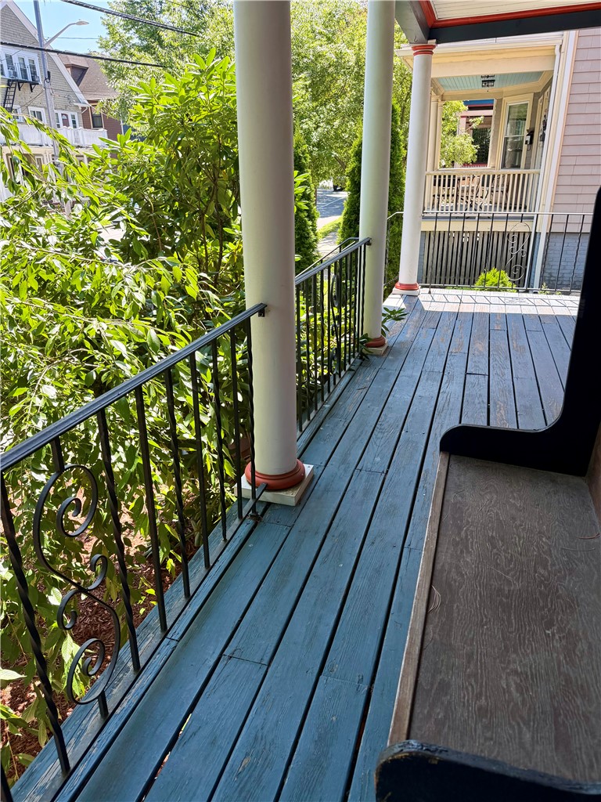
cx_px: 300
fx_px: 556
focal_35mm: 24
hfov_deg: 56.8
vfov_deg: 71.6
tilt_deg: -22.0
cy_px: 401
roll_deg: +0.5
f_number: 1.78
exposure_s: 1/510
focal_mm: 6.76
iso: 100
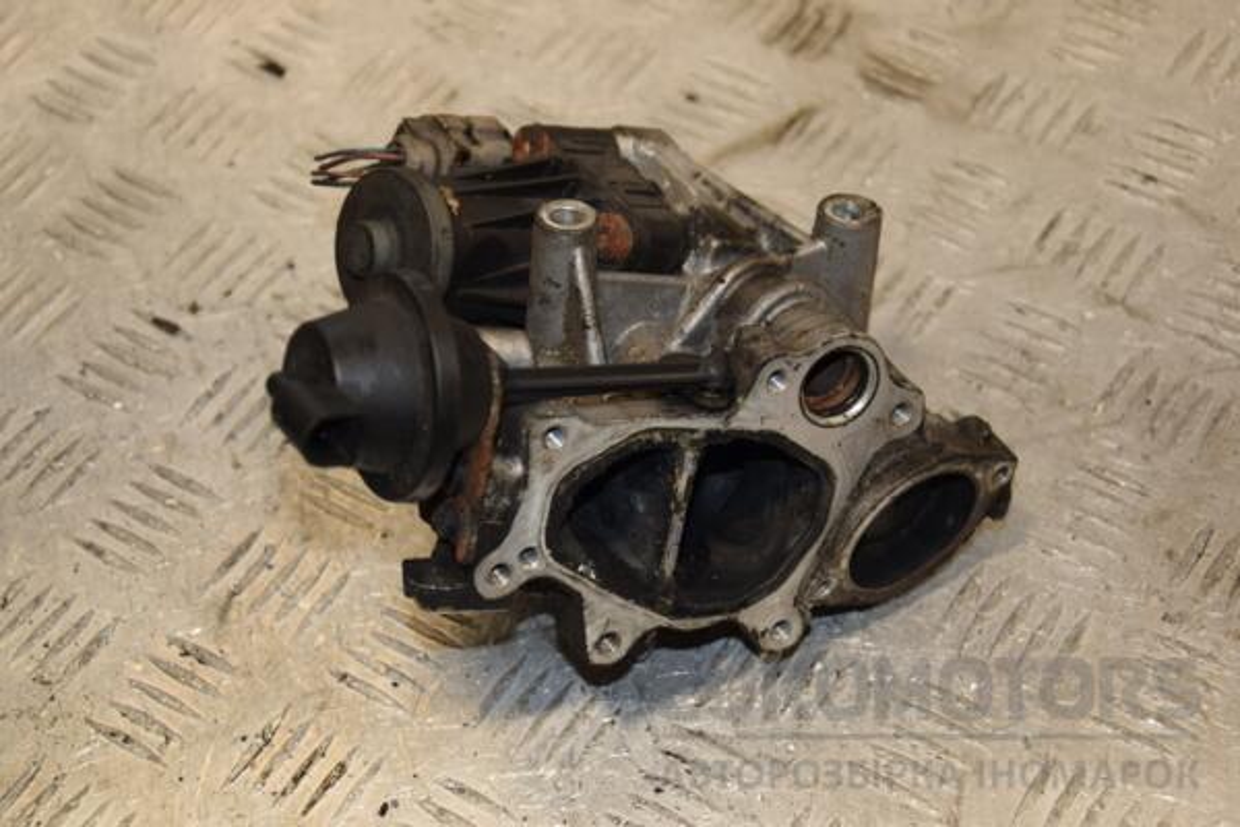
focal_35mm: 75
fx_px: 2583
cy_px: 414
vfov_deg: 18.2
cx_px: 620
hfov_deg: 27.0
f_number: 5
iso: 800
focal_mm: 50
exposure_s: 1/200
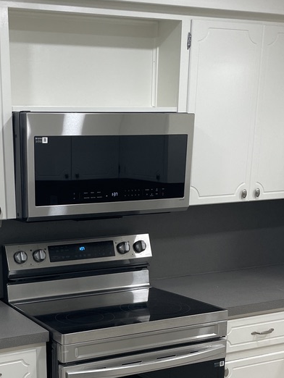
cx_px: 40
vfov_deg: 36.1
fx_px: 557
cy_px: 308
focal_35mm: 51
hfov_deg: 27.7
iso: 125
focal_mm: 4.2
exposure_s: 1/120
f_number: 1.6
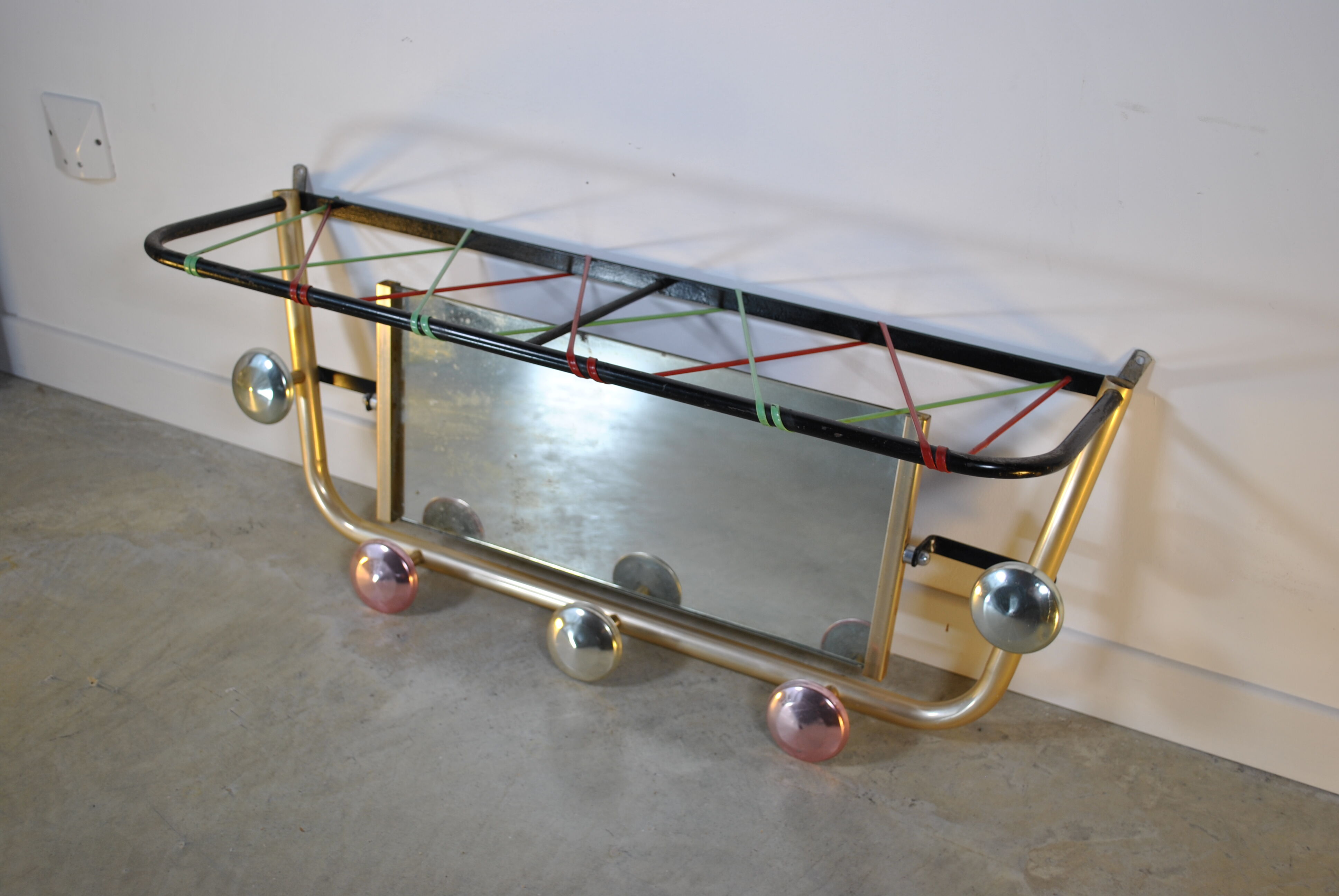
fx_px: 1564
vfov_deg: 32.0
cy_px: 448
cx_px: 670
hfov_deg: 46.3
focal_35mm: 42
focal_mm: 28
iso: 100
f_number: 4.5
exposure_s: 1/60
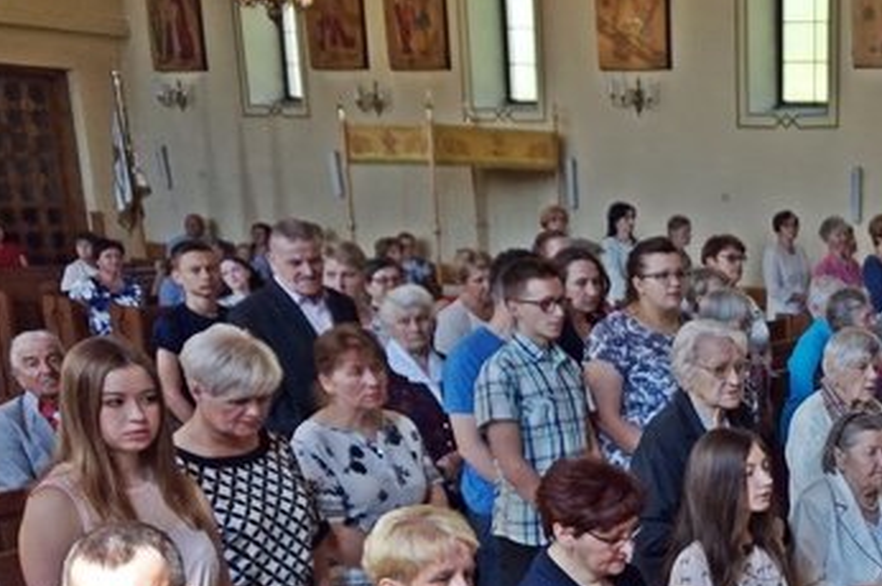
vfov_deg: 23.7
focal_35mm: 55
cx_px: 997
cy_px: 559
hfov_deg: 31.6
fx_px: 1346
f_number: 4
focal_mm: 16
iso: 640
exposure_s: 1/160
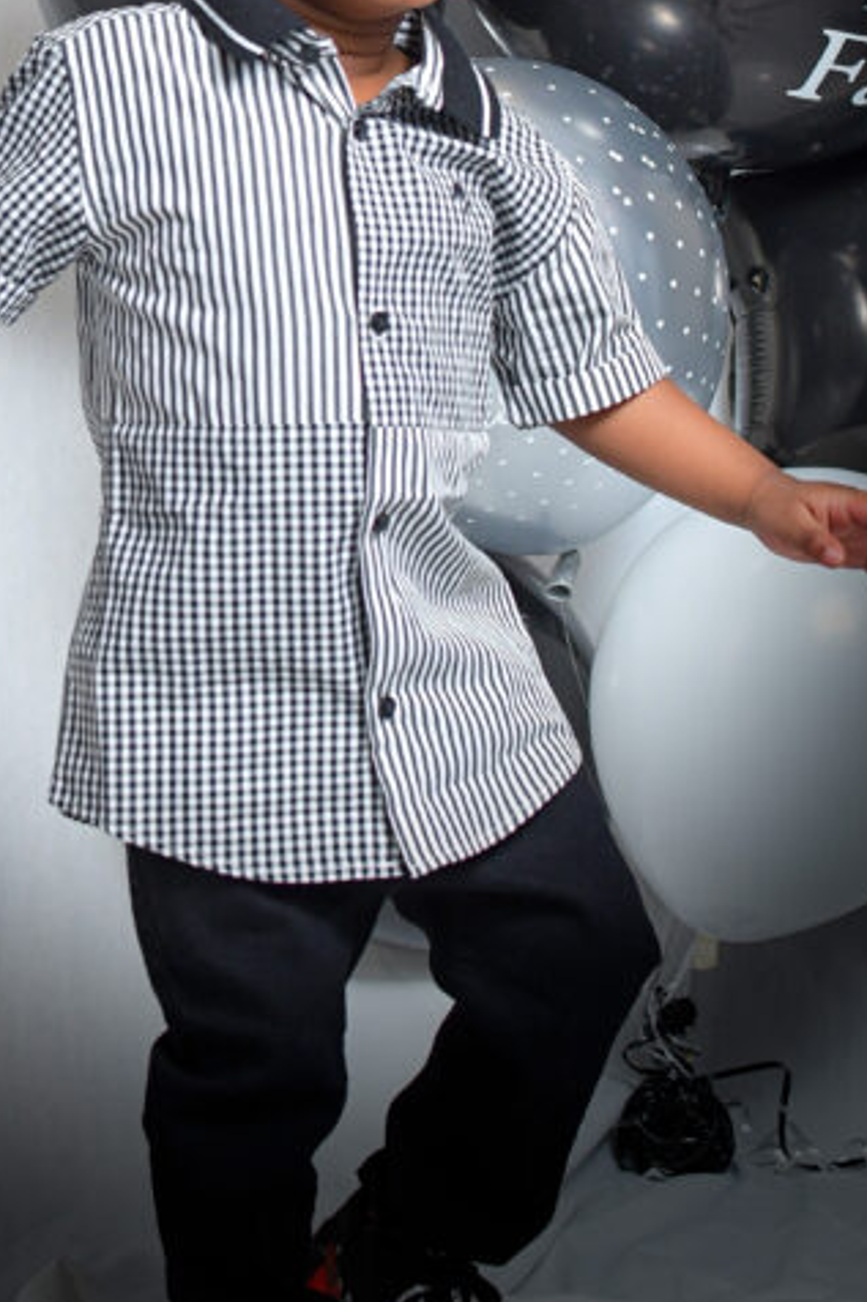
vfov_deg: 18.0
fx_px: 4049
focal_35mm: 112
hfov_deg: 12.2
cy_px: 140
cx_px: 264
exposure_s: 1/320
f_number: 4
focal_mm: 35
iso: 800
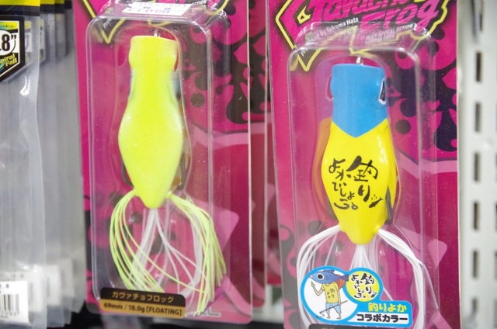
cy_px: 164
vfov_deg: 10.3
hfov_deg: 15.6
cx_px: 248
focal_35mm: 132
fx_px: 1819
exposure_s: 1/100
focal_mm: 88
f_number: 7.1
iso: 3200
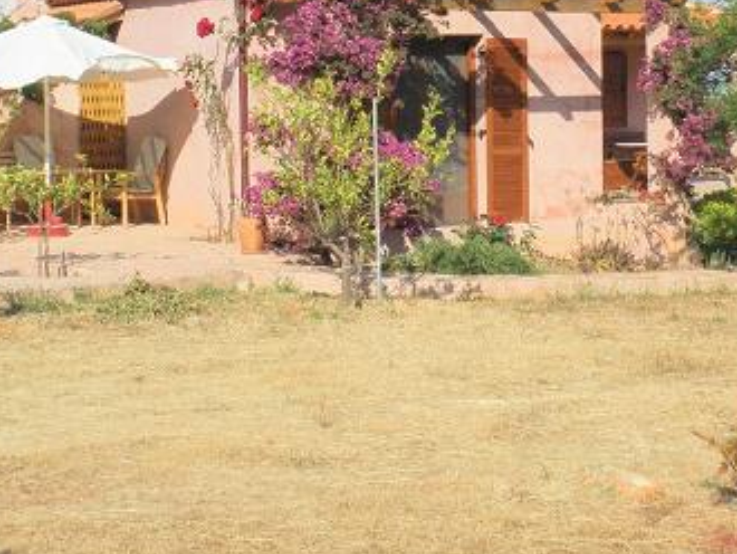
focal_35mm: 82
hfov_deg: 23.8
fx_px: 1747
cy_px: 150
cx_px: 362
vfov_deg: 17.9
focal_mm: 8
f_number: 11
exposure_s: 1/160
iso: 64
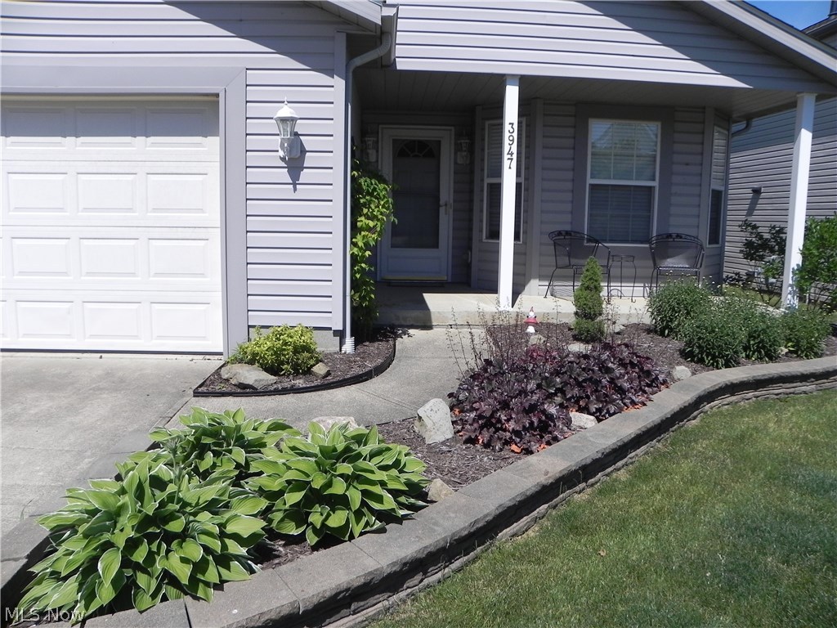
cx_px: 418
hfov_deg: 67.3
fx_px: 629
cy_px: 314
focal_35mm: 26
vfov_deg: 53.1
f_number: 4
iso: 160
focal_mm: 4.6
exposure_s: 1/2000
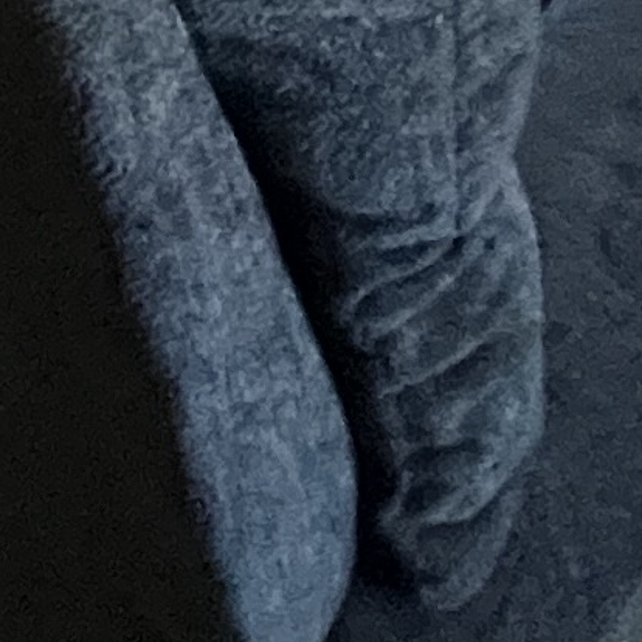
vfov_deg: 9.4
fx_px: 2350
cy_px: -1607
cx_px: -684
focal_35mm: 112
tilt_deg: -9.8
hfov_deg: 13.2
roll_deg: -0.5
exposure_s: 1/60
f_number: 1.8
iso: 640
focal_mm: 1.57
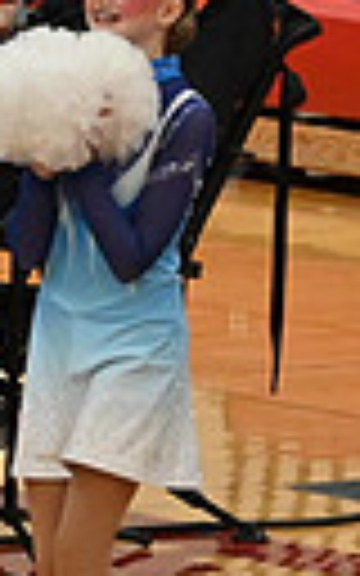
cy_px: 191
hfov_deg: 1.5
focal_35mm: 898
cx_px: -778
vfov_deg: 2.3
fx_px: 14097
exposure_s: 1/400
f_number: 4
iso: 6400
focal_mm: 130
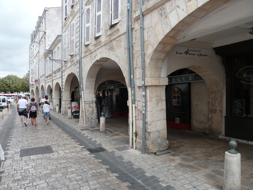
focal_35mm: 25
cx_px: 126
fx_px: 183
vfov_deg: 54.9
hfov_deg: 69.4
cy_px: 95
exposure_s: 1/400
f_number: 3.3
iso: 80
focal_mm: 4.1
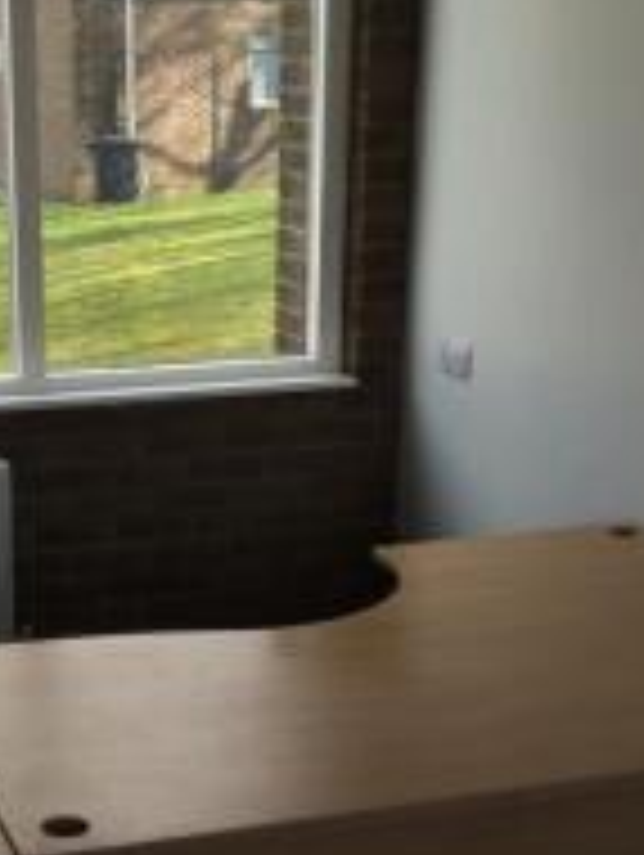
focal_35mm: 69
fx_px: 1708
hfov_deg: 21.1
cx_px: 135
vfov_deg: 27.9
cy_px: 601
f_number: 2.2
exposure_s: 1/318
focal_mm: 4.12
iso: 32
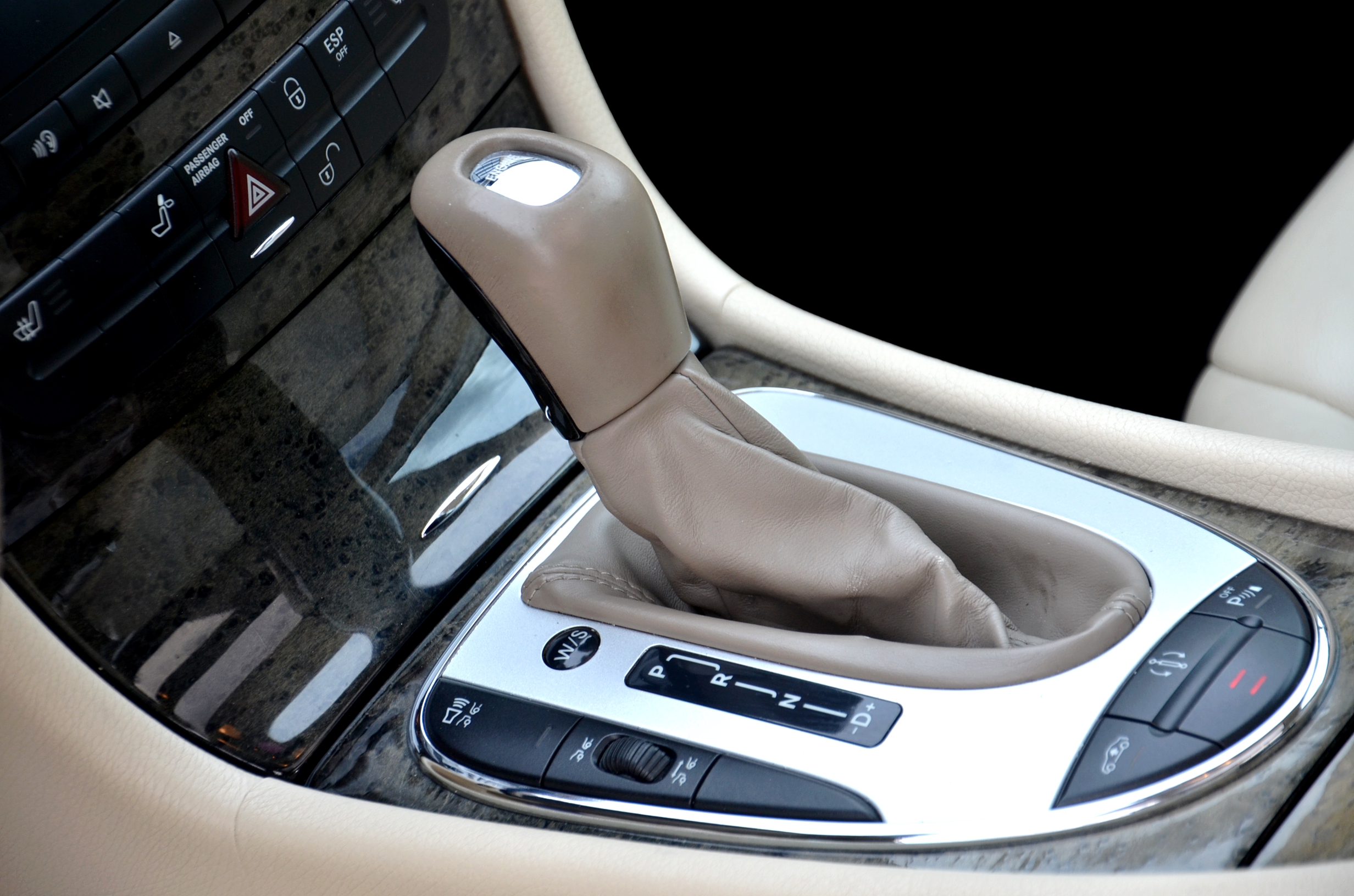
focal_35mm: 147
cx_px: 677
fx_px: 5517
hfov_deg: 14.0
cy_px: 448
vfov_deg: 9.3
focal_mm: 98
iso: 280
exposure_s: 1/125
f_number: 5.6
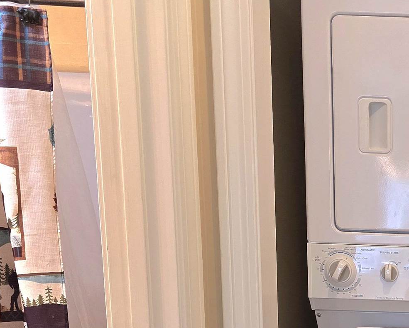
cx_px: 508
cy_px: 423
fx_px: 847
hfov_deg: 24.3
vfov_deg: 20.1
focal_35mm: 70
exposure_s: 1/120
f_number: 1.7
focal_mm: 6.3
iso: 320
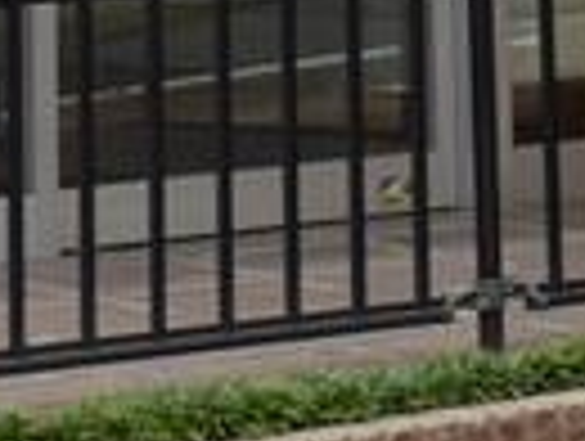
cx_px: 801
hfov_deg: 7.7
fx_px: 4267
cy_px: -1107
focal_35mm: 252
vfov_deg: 5.4
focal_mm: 16
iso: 200
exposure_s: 1/250
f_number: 6.3
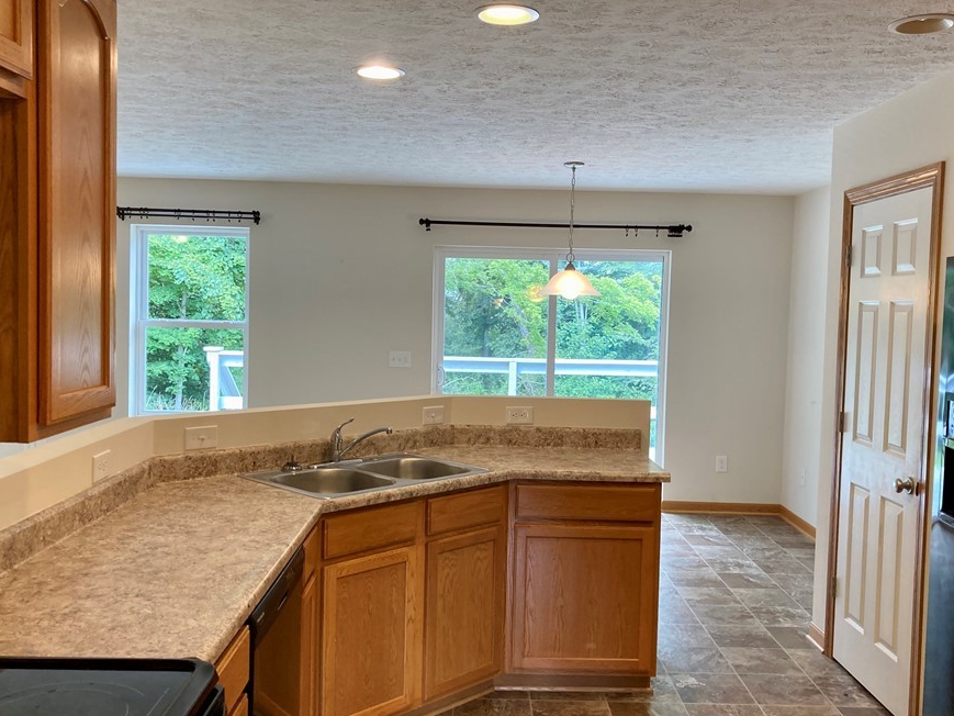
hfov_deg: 55.3
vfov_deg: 43.0
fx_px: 910
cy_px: 360
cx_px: 479
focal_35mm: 33
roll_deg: -1.8
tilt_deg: -3.3
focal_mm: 3.99
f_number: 1.8
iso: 80
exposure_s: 1/60
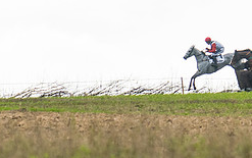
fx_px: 9681
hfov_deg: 1.5
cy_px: 32
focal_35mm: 1408
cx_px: 318
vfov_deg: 0.9
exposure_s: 1/2000
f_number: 4
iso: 500
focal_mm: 280
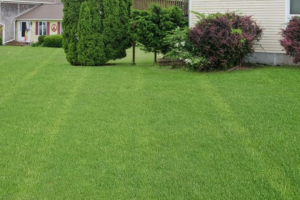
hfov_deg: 38.1
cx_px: 84
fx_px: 425
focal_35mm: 51
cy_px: 37
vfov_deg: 26.0
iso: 800
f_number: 7.1
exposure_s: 1/1600
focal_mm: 24
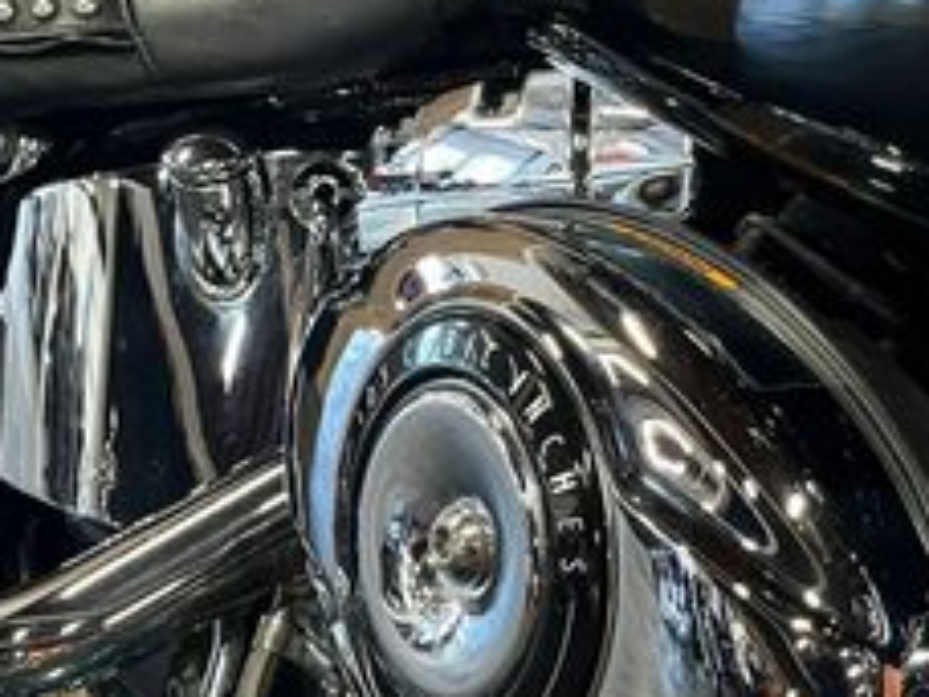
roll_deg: +0.8
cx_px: 354
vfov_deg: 19.9
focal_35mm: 73
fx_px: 1959
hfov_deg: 26.6
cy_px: 102
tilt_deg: -16.9
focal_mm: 5.1
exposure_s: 1/33
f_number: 1.6
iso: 500
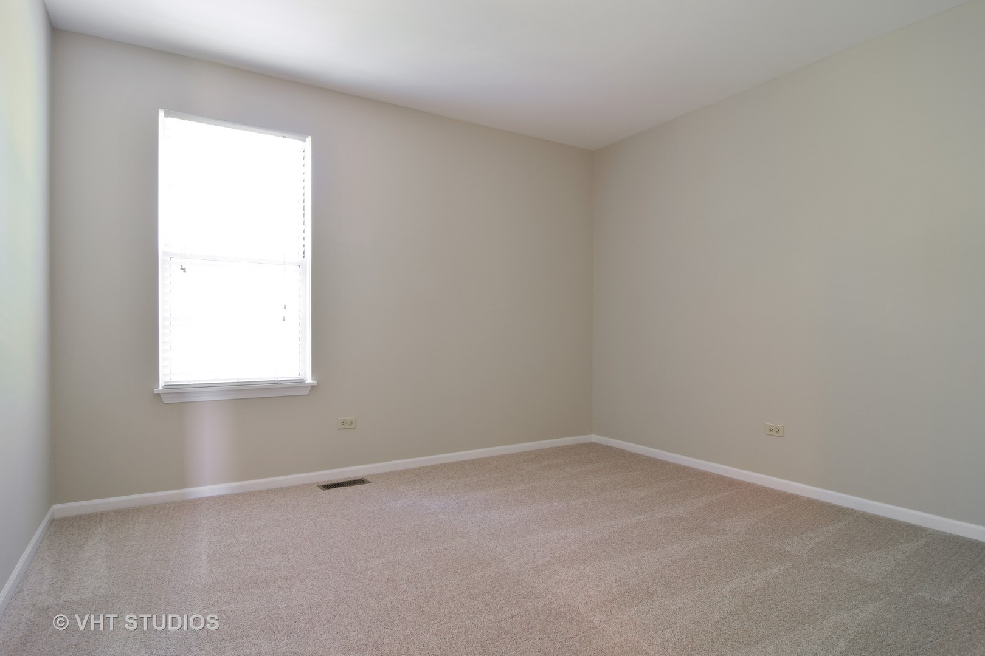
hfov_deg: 90.0
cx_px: 492
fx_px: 492
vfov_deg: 67.4
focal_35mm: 18
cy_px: 328
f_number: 8
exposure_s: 2
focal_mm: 12
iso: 100
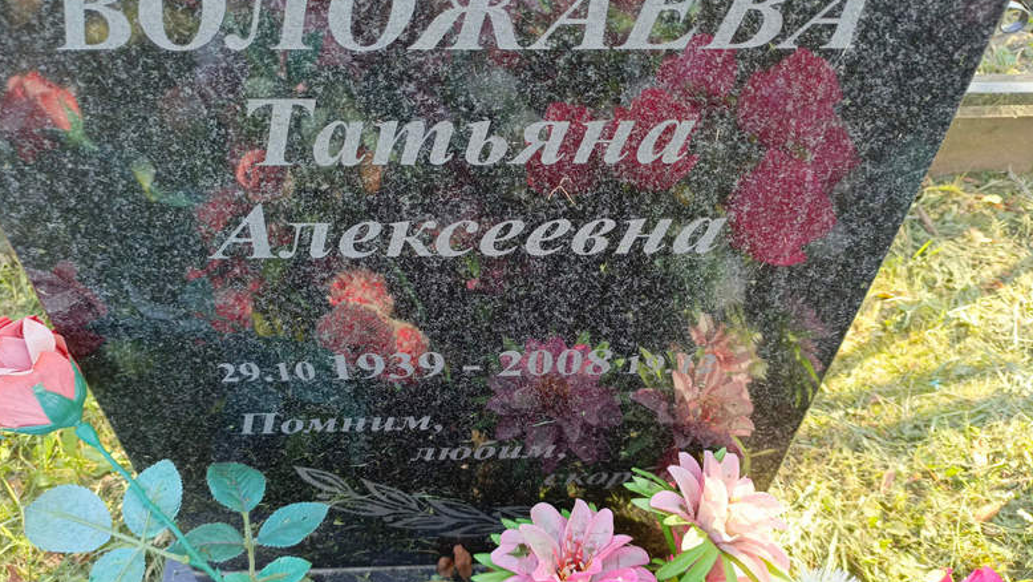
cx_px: 503
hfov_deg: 67.9
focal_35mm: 28
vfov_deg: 41.5
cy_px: 272
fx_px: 767
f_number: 1.69
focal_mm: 4.76
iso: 256
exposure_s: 1/120
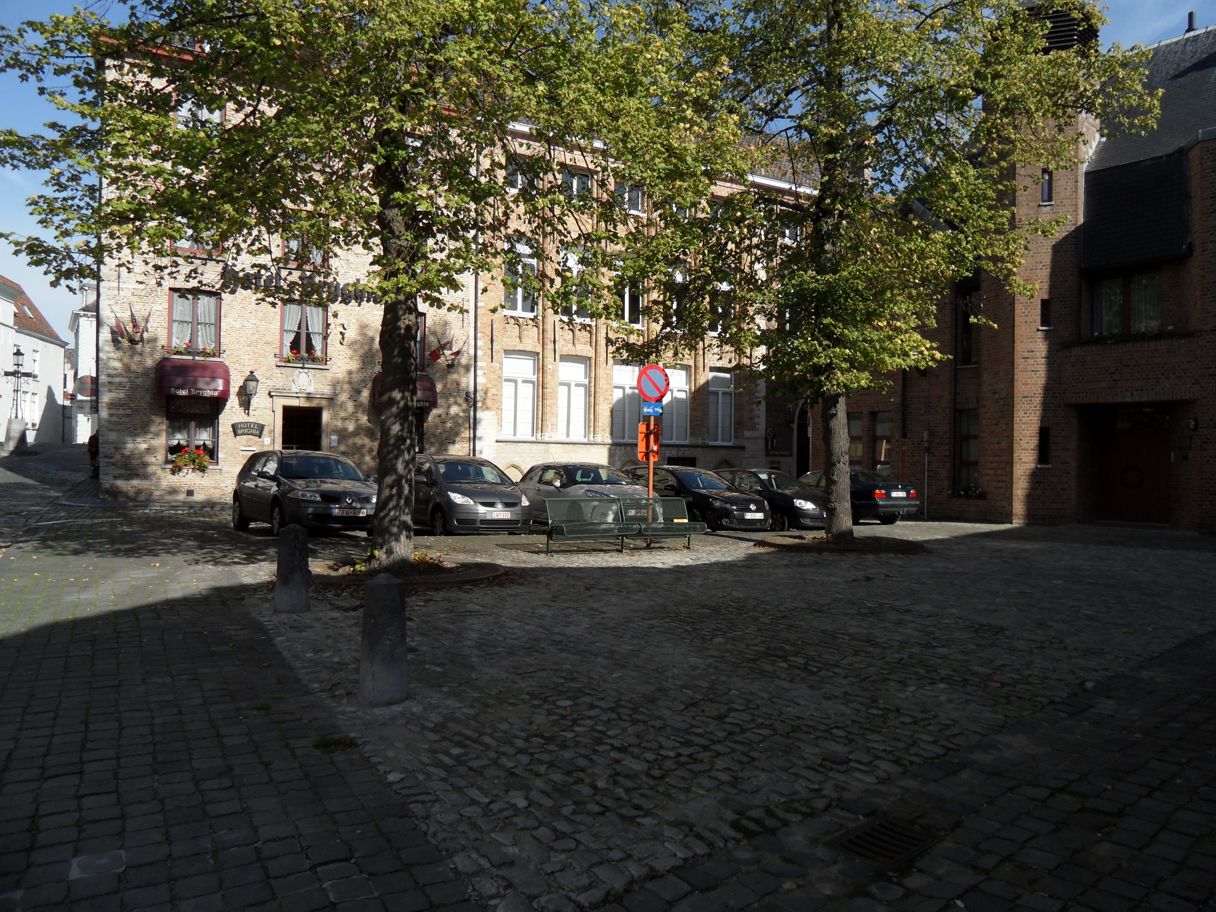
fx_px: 843
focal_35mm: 24
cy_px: 456
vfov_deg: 56.8
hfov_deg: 71.6
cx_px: 608
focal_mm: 4.3
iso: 80
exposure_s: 1/500
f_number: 4
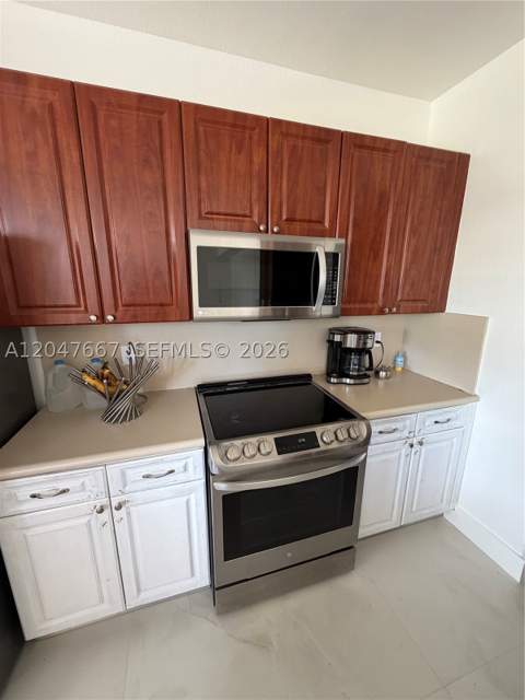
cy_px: 350
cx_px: 262
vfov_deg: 102.1
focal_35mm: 14
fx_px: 283
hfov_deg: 85.7
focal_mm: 2.22
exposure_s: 1/60
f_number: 2.2
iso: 250
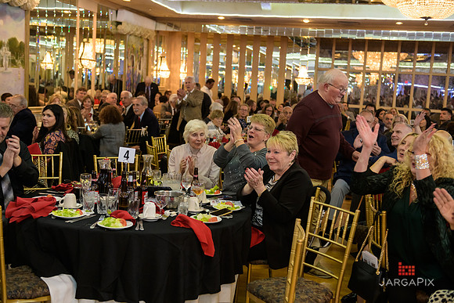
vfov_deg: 30.5
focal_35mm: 44
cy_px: 152
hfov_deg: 44.5
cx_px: 227
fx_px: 555
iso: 1000
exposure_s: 1/125
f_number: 3.2
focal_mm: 44
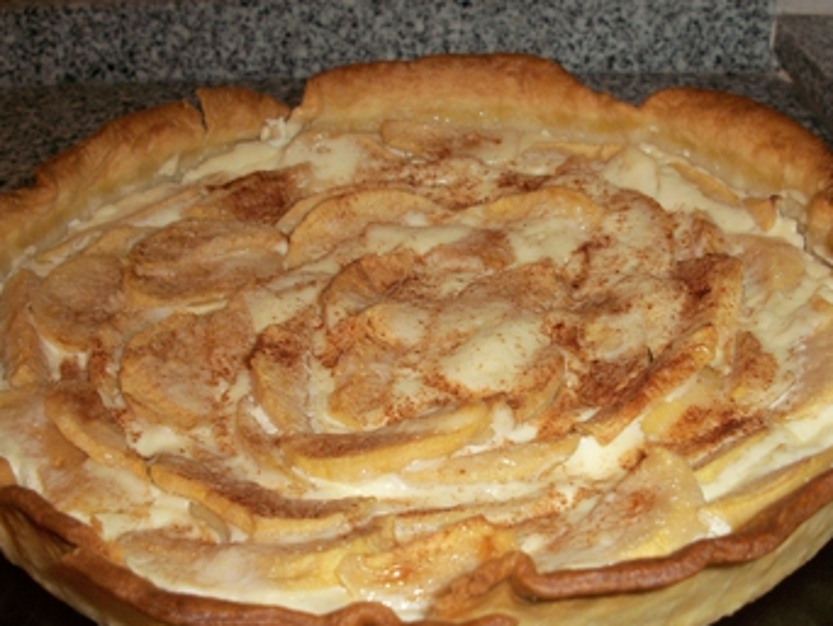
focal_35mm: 46
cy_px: 382
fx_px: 1108
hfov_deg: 41.2
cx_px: 458
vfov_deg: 31.4
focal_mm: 6.3
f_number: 3.1
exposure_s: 1/30
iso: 160
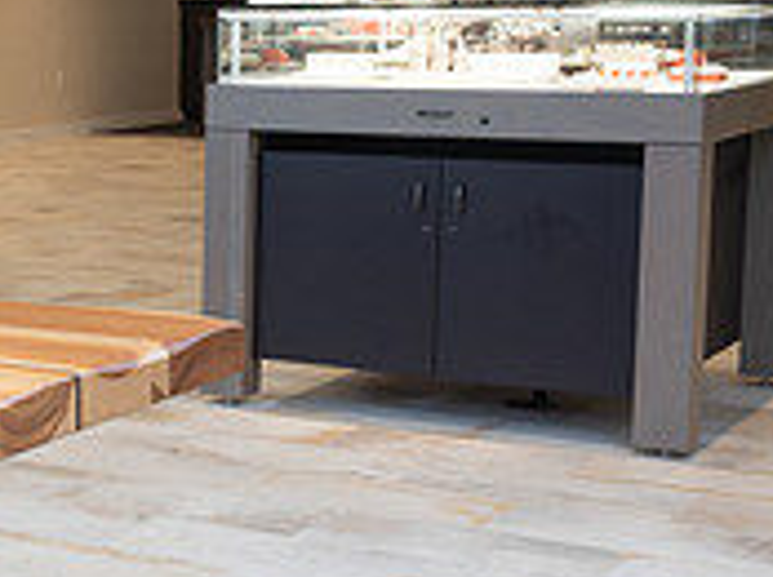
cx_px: -351
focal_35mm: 93
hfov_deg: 18.9
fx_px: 2074
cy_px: 253
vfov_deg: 15.8
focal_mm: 29
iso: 800
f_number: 10
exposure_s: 1/50
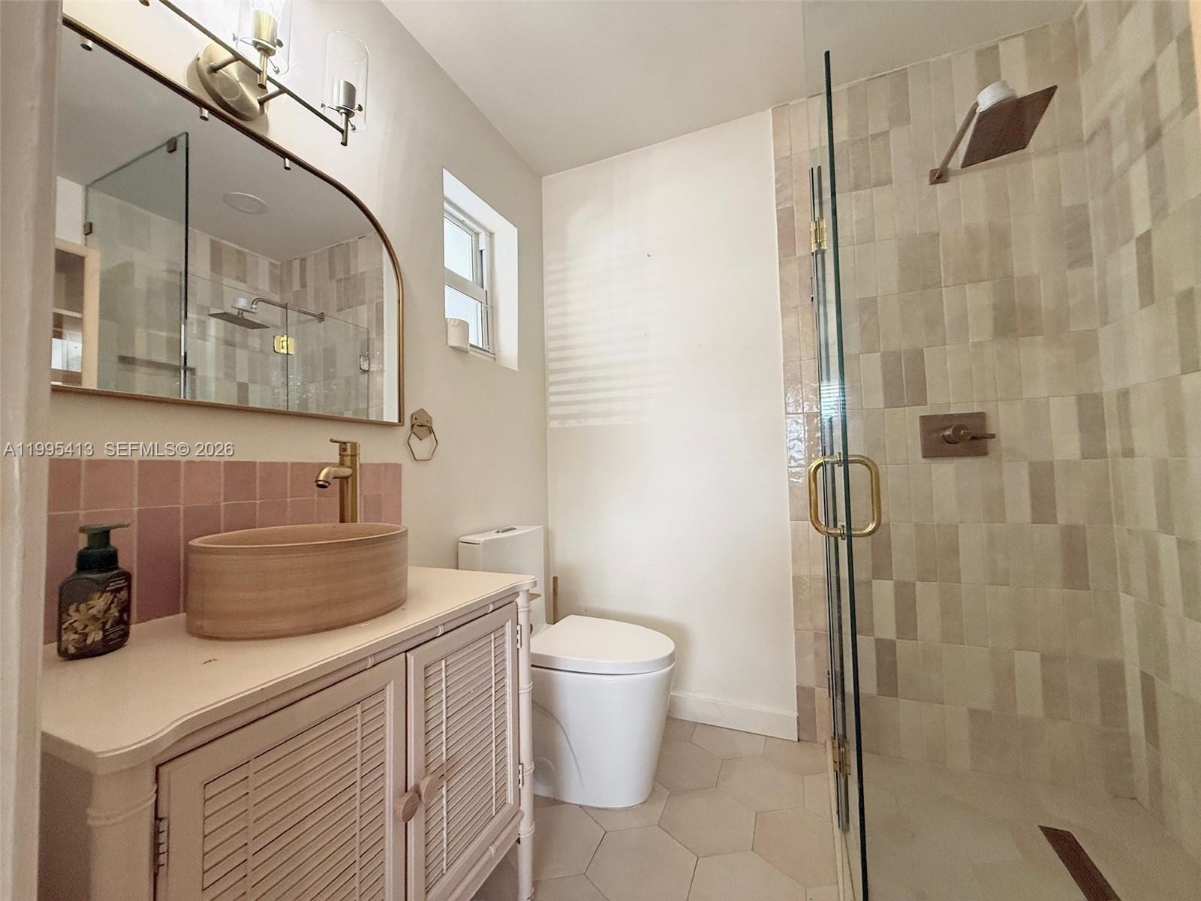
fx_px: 486
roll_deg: +1.2
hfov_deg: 102.1
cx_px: 600
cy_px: 450
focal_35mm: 14
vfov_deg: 85.7
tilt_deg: +3.8
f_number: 2.2
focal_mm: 2.22
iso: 320
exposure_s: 1/120
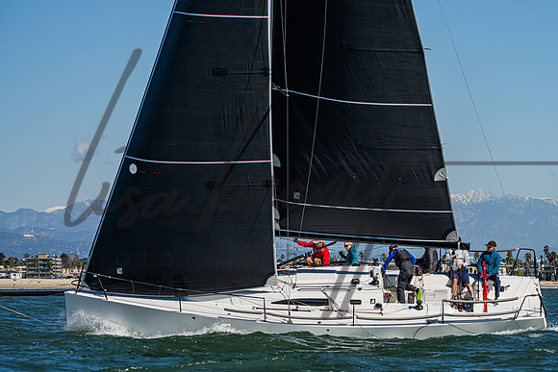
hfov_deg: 12.6
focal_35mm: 163
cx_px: 352
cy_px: 153
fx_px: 2526
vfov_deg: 8.4
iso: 400
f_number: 5.6
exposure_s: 1/6400
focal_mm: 125
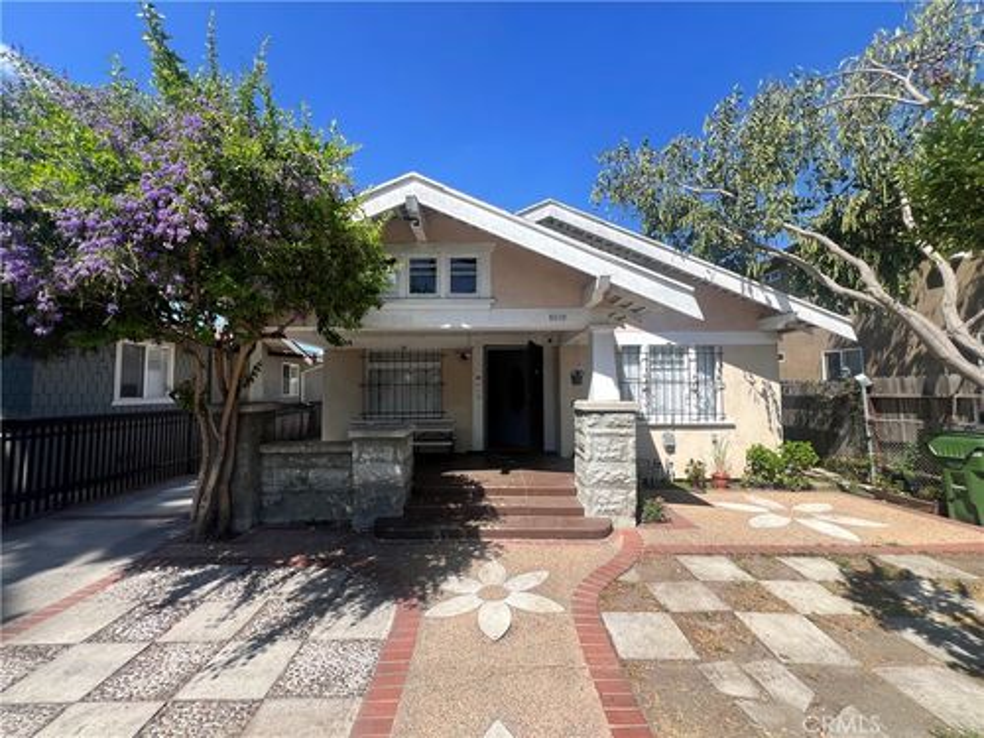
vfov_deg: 89.9
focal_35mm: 13
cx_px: 492
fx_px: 370
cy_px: 369
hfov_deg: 106.2
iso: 32
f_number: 1.8
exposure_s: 1/1054
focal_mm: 1.57
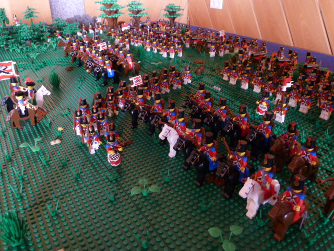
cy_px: 126
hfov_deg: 61.7
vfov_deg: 48.2
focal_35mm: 29
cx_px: 167
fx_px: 280
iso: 400
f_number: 3.4
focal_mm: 4.7
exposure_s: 1/4
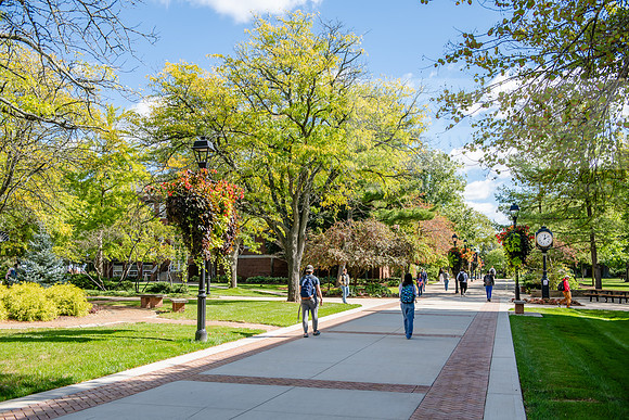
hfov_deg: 50.7
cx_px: 314
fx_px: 664
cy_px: 210
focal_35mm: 38
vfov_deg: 35.1
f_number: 4.5
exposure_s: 1/400
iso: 125
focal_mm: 38
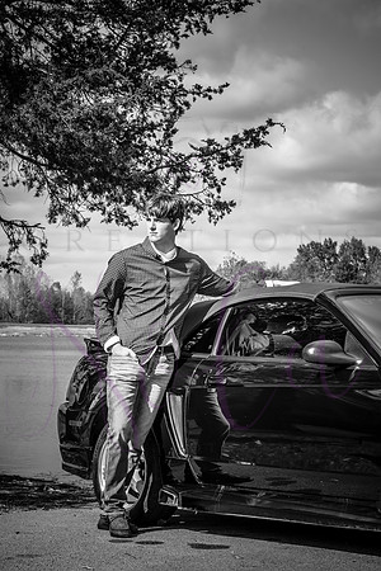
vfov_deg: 25.4
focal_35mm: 80
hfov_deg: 17.1
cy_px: 286
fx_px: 1270
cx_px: 190
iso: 800
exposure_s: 1/640
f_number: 13
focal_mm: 80
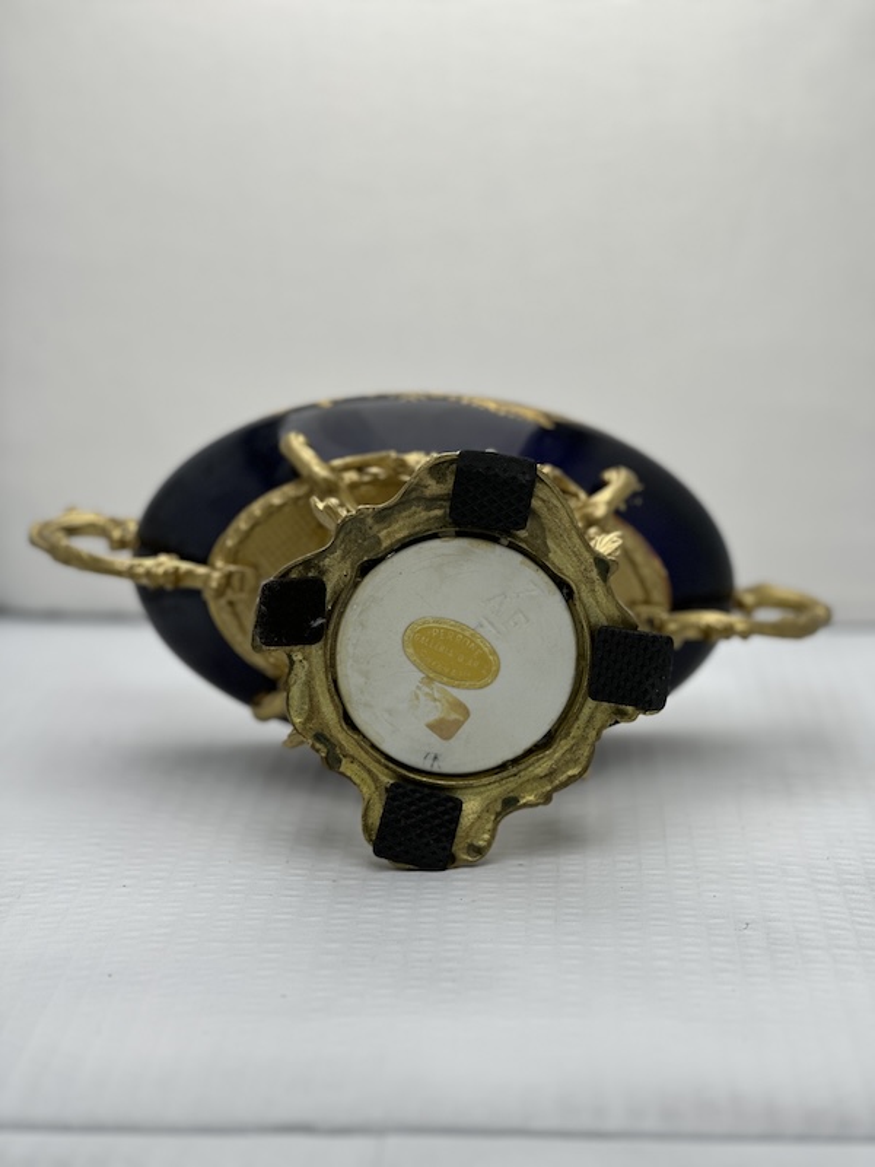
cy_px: 584
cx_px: 438
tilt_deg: -11.7
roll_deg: +0.4
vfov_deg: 25.3
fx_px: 2595
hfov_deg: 19.1
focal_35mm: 77
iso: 20
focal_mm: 9
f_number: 2.8
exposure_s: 1/116
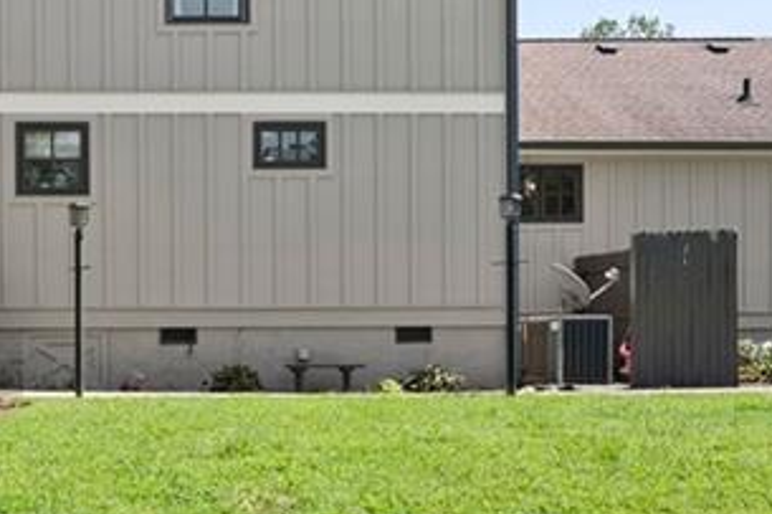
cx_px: 76
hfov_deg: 39.0
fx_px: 1007
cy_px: 358
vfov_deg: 28.4
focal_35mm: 47
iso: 800
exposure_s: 1/400
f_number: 7.1
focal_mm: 14
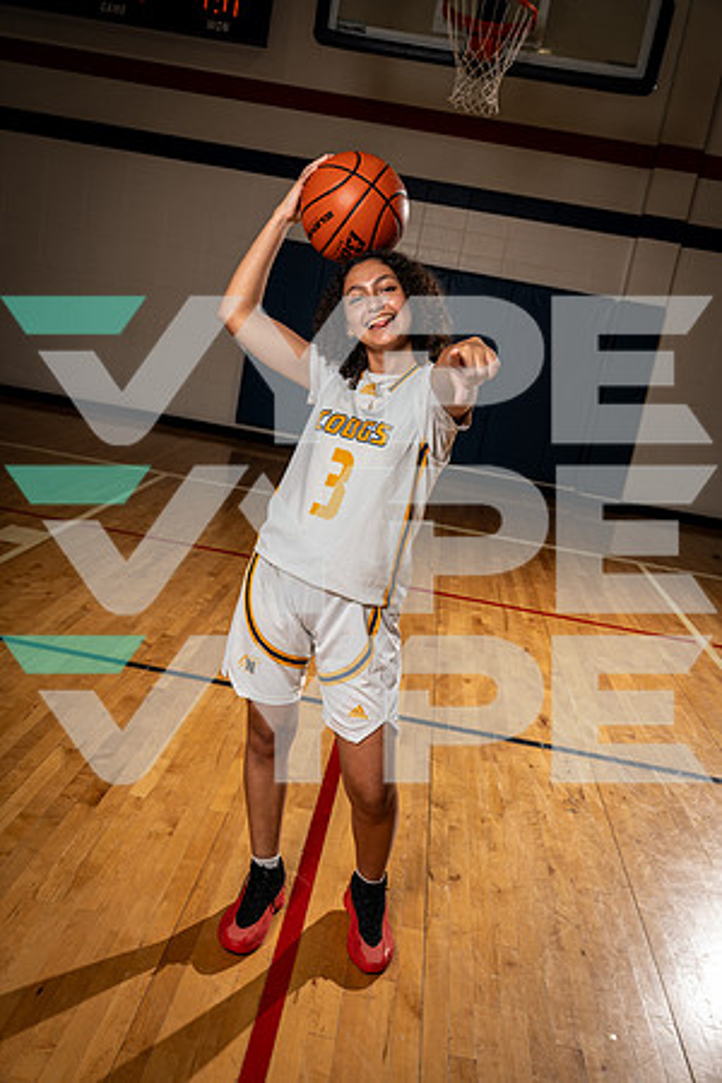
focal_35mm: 32
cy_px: 542
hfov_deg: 41.1
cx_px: 361
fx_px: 963
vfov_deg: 58.7
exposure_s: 1/250
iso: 125
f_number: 5.6
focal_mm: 32
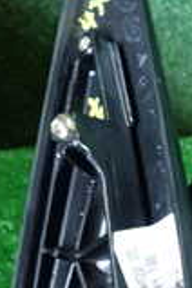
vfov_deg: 20.4
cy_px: 261
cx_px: 350
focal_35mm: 98
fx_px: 784
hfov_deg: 12.7
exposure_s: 1/30
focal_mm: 4.5
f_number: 2
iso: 320
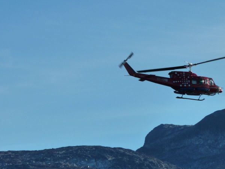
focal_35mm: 280
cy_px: 100
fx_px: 1820
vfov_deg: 5.3
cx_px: 105
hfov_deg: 7.1
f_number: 5.6
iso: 125
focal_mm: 34.4
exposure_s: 1/640
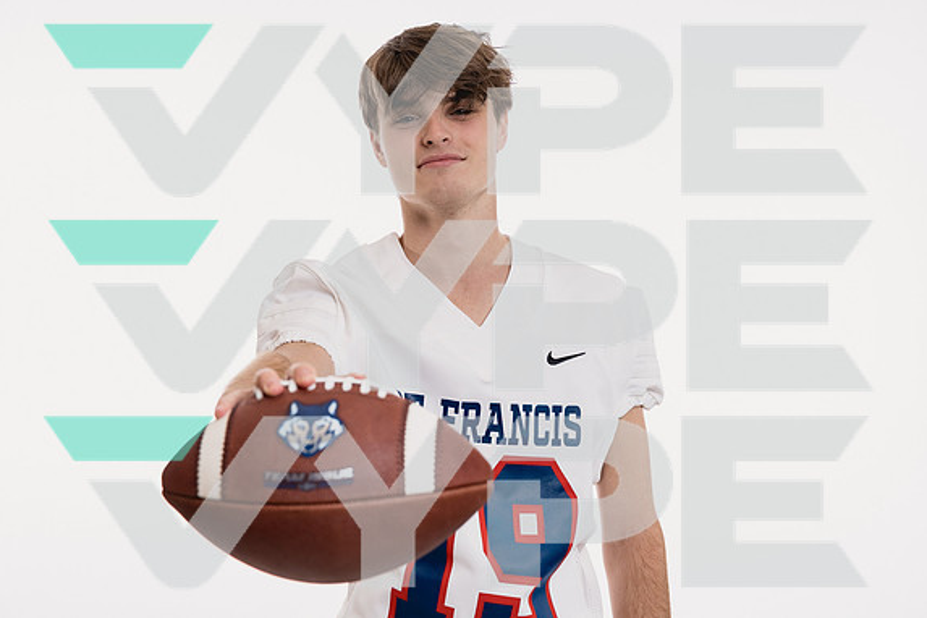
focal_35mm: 65
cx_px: 455
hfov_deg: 31.0
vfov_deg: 20.9
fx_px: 1674
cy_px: 306
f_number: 5.6
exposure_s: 1/250
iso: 400
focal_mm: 62
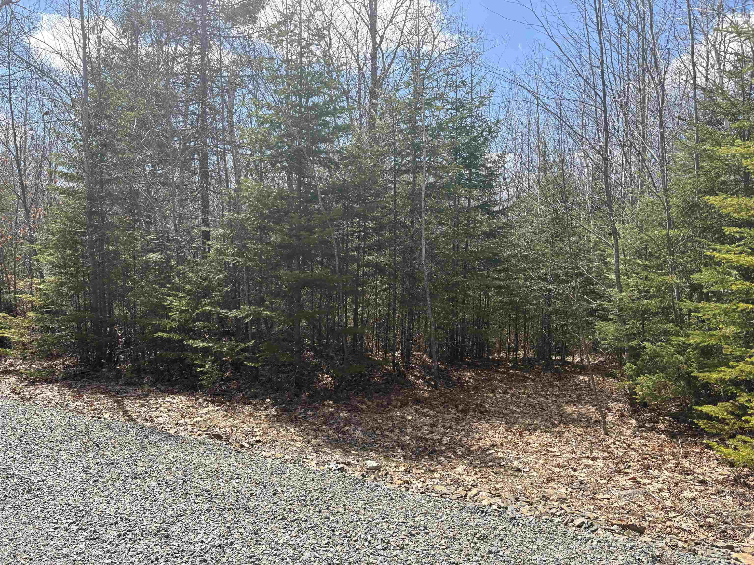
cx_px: 377
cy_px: 282
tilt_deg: -0.7
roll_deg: +0.0
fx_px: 566
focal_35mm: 26
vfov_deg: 53.1
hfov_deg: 67.3
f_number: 1.6
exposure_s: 1/1901
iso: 50
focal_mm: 5.96
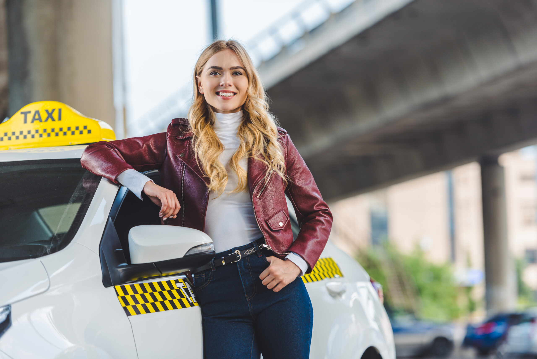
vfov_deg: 10.6
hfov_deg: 15.8
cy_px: 180
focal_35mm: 130
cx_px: 268
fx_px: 1940
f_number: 2.8
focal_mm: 130
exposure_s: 1/250
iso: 100
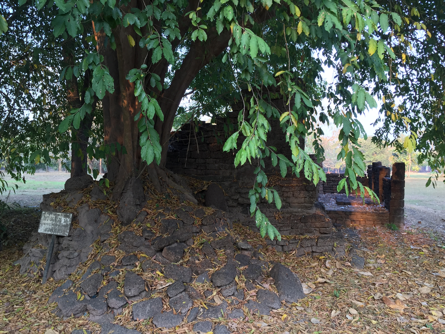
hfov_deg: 61.7
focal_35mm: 29
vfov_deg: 48.2
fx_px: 373
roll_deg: +0.0
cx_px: 222
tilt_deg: +0.3
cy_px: 167
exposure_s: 1/40
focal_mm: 4.15
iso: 32
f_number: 2.2
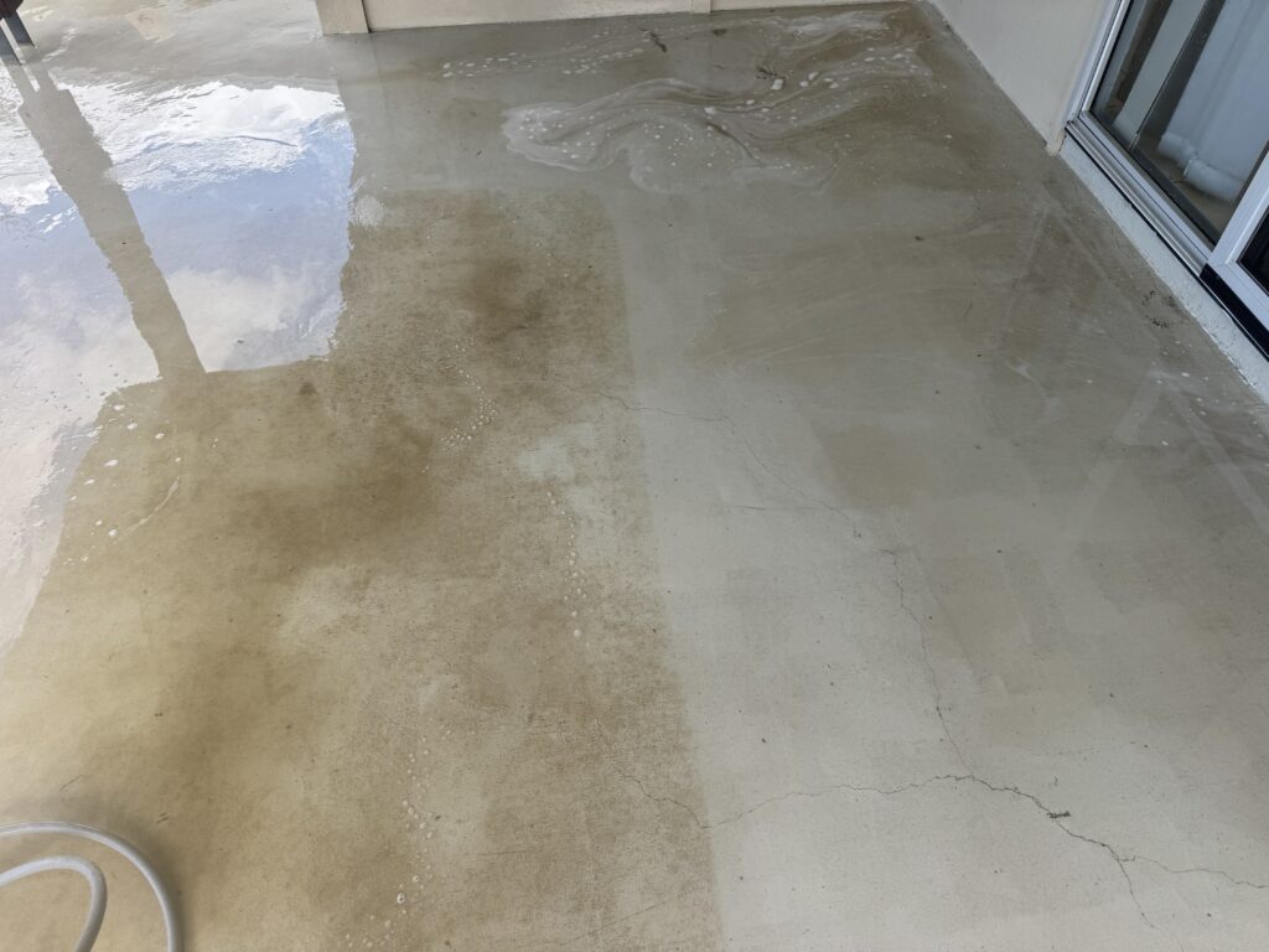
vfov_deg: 56.8
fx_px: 880
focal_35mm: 24
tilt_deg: -49.3
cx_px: 634
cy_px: 476
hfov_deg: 71.6
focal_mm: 6.76
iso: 80
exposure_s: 1/588
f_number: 1.78
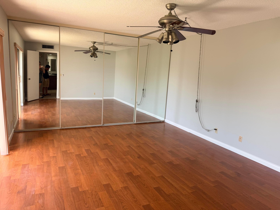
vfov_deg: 56.8
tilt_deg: -9.5
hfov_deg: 71.6
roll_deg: -2.9
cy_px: 105
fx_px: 194
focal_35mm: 24
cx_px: 140
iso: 100
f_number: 1.78
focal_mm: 6.76
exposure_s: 1/121
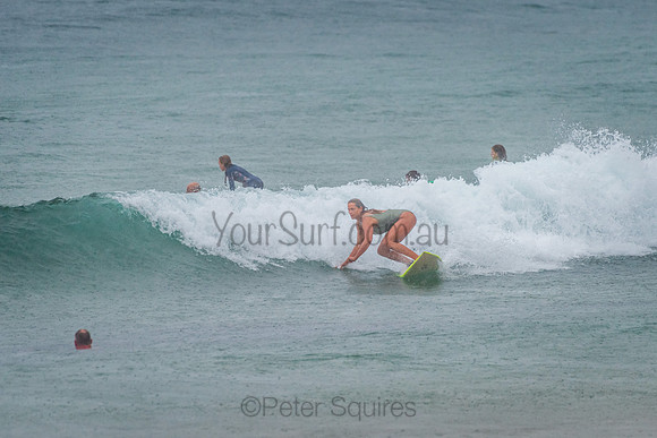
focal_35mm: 646
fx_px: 11800
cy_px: 237
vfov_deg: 2.1
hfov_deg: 3.2
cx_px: 340
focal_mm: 500
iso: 720
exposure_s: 1/320
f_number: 5.6
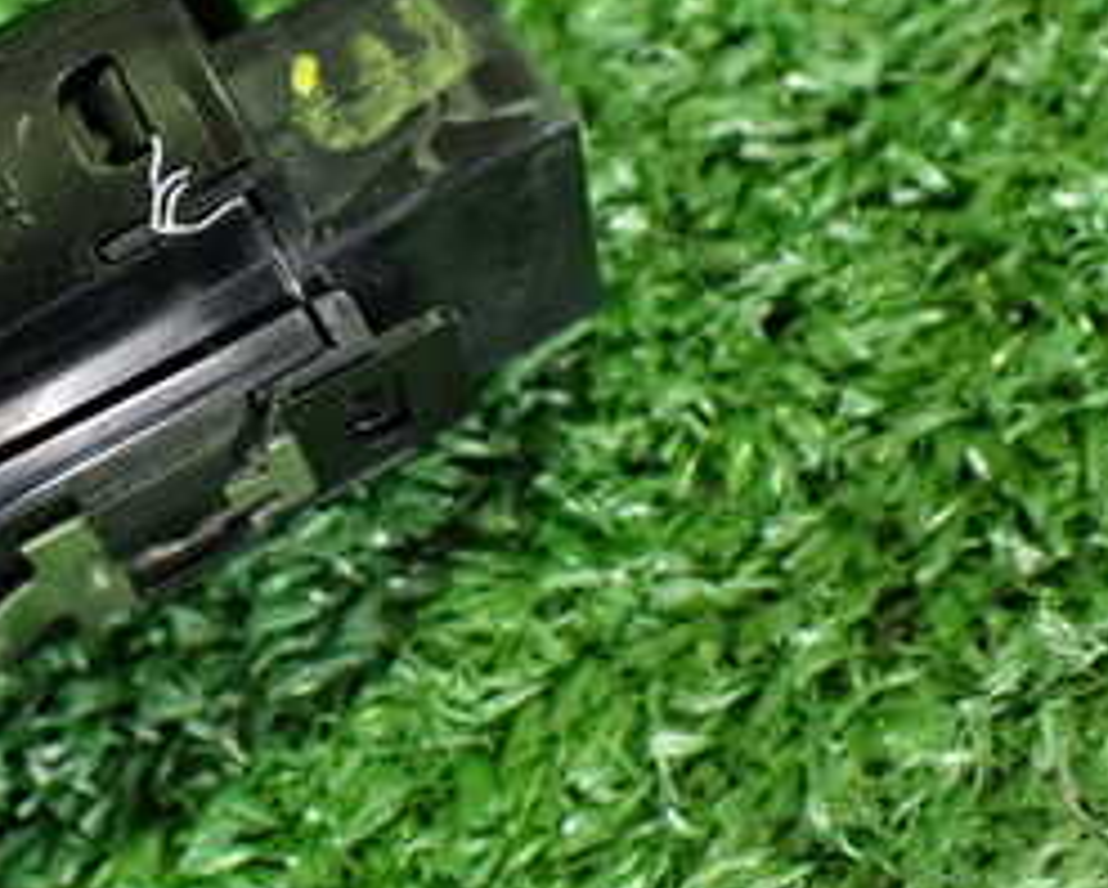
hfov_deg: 25.3
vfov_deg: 21.5
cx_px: -31
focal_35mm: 71
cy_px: 341
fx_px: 2330
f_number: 2.3
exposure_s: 1/60
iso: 800
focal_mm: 5.4
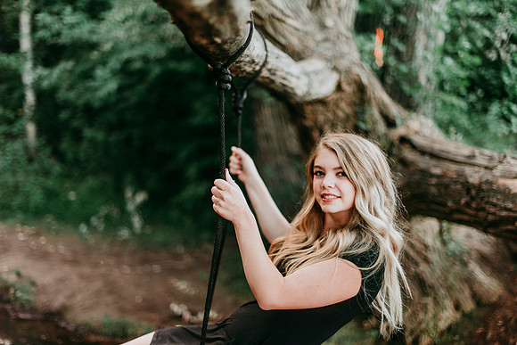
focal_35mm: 50
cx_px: 258
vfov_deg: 27.0
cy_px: 172
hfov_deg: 39.6
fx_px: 718
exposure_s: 1/400
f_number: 1.4
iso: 160
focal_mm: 50
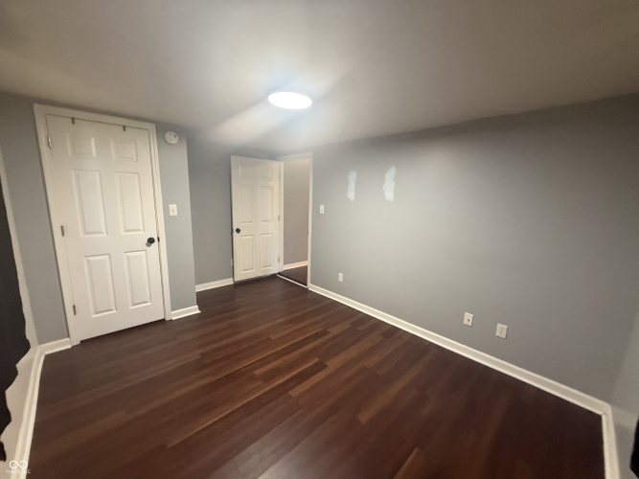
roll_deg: -2.2
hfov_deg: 102.1
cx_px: 320
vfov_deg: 85.7
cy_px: 240
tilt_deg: -10.0
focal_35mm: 14
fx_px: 258
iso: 640
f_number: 2.2
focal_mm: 2.22
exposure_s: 1/60
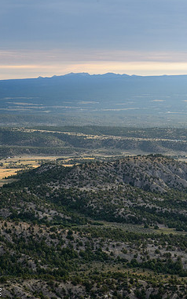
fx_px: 759
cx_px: 142
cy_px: 149
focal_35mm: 93
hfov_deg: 14.0
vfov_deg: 22.3
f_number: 14
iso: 720
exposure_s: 1/250
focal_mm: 60
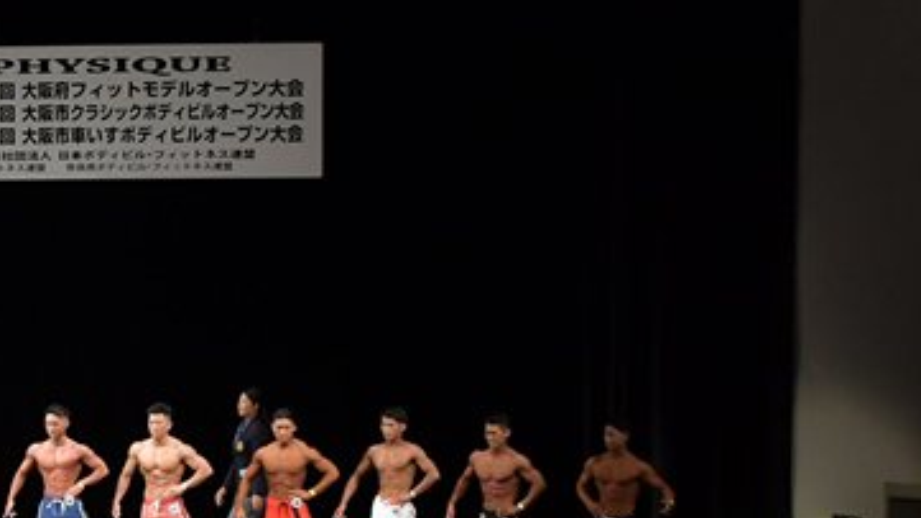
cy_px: 431
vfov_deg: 10.3
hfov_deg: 17.8
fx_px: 2857
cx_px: -50
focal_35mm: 117
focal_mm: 35
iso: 3200
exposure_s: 1/400
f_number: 5.6
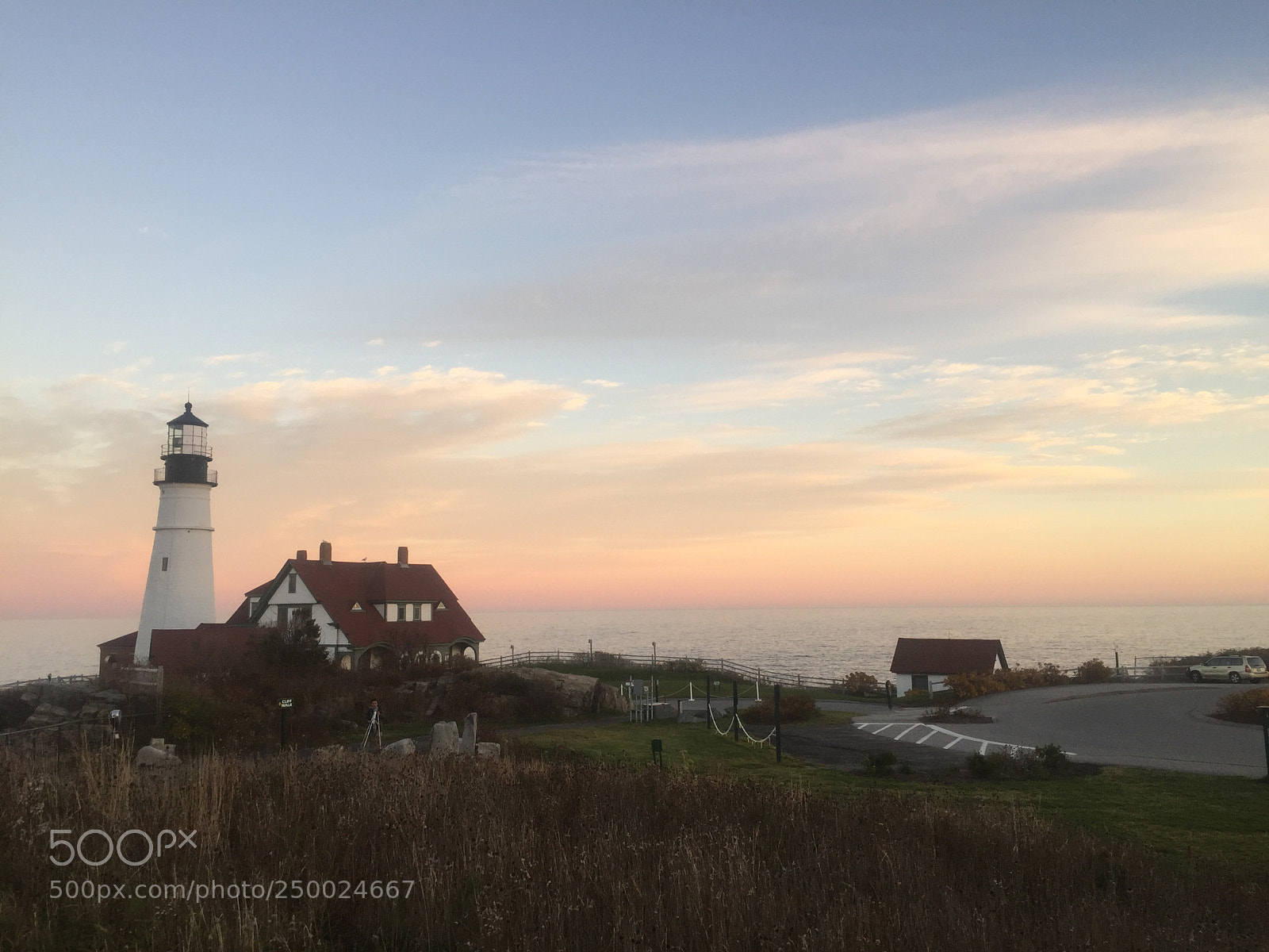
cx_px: 634
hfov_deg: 61.7
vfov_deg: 48.2
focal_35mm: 29
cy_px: 476
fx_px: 1063
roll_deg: -0.7
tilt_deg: +7.1
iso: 32
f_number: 2.2
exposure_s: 1/176
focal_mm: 4.15
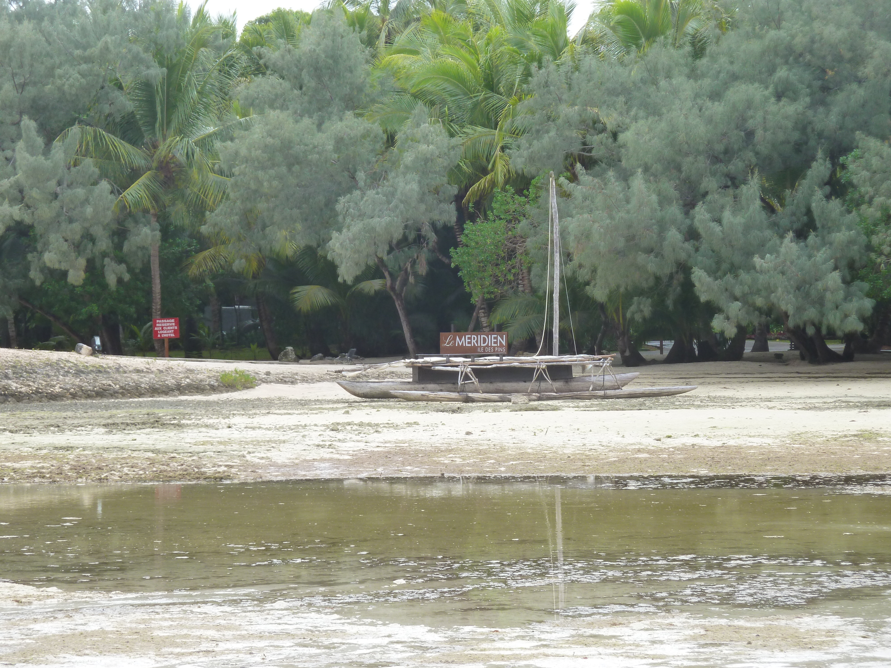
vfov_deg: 10.8
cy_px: 334
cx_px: 446
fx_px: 3526
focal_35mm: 137
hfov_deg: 14.4
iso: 125
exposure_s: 1/80
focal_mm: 22.5
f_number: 4.5
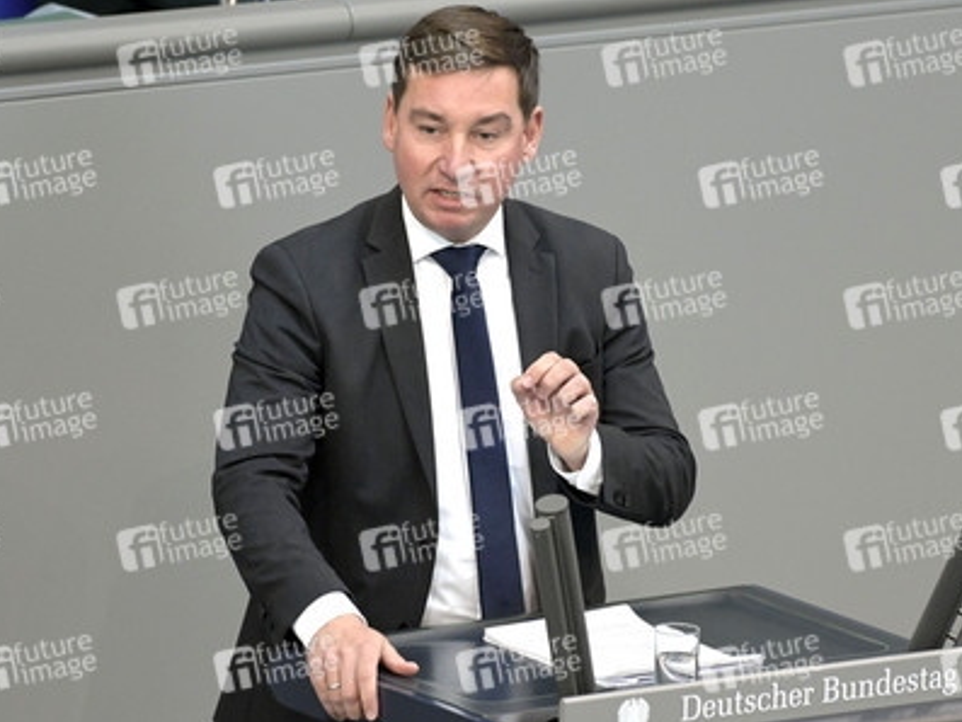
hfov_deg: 4.8
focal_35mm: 415
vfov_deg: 3.6
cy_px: 361
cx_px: 454
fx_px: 11537
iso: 8000
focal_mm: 380
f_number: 5.6
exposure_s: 1/400
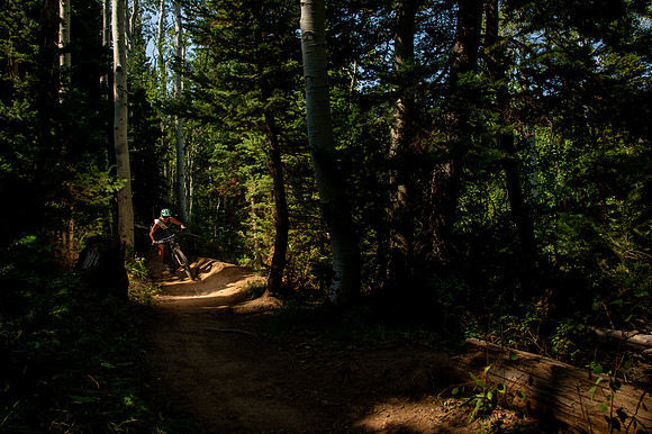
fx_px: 509
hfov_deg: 65.3
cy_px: 217
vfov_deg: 46.2
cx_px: 327
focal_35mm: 28
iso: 500
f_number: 10
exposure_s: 1/320
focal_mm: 27
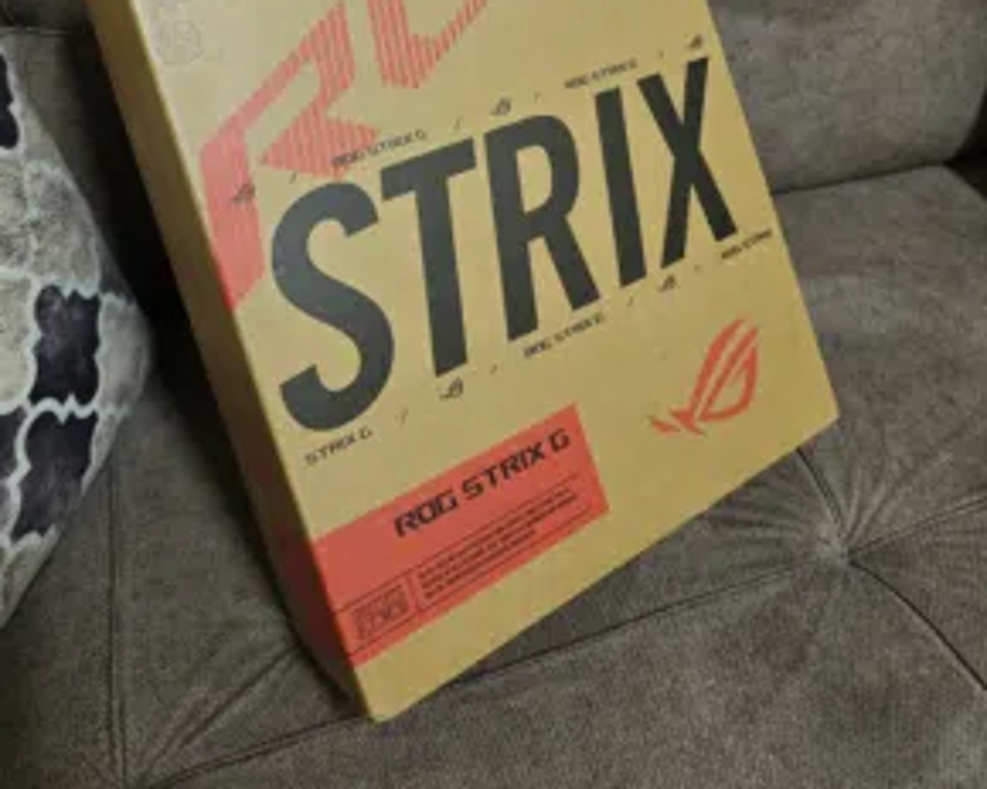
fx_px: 906
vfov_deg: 43.9
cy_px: 116
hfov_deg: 57.2
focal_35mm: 31
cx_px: 483
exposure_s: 1/100
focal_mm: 8.71
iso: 320
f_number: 1.67
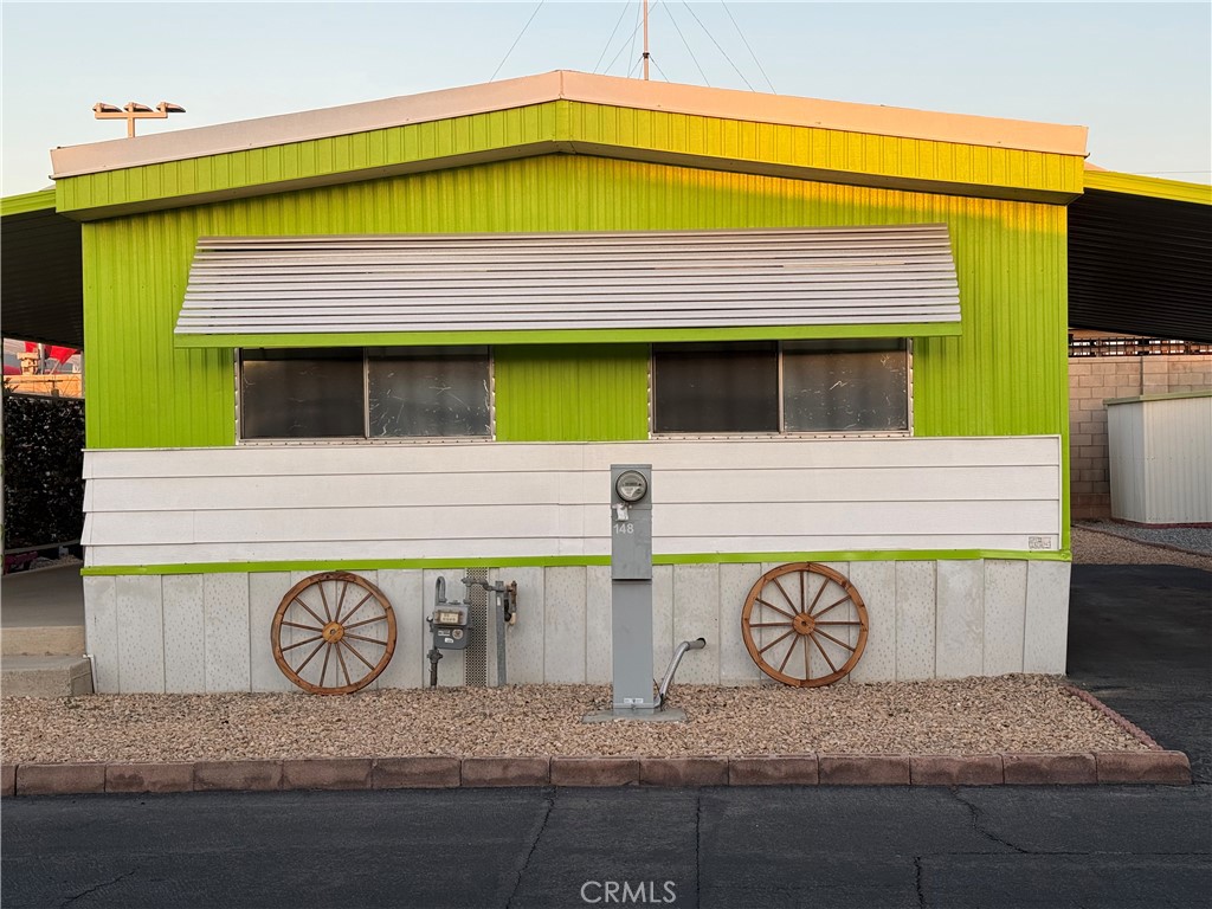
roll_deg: +0.7
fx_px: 1681
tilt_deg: +0.4
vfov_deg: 30.3
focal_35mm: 48
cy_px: 454
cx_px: 606
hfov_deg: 39.7
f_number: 1.78
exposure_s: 1/427
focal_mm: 6.76
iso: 64
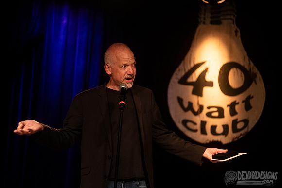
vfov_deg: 6.2
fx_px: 1738
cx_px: 135
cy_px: 90
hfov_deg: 9.3
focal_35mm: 222
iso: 2000
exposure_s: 1/100
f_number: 3.2
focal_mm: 200
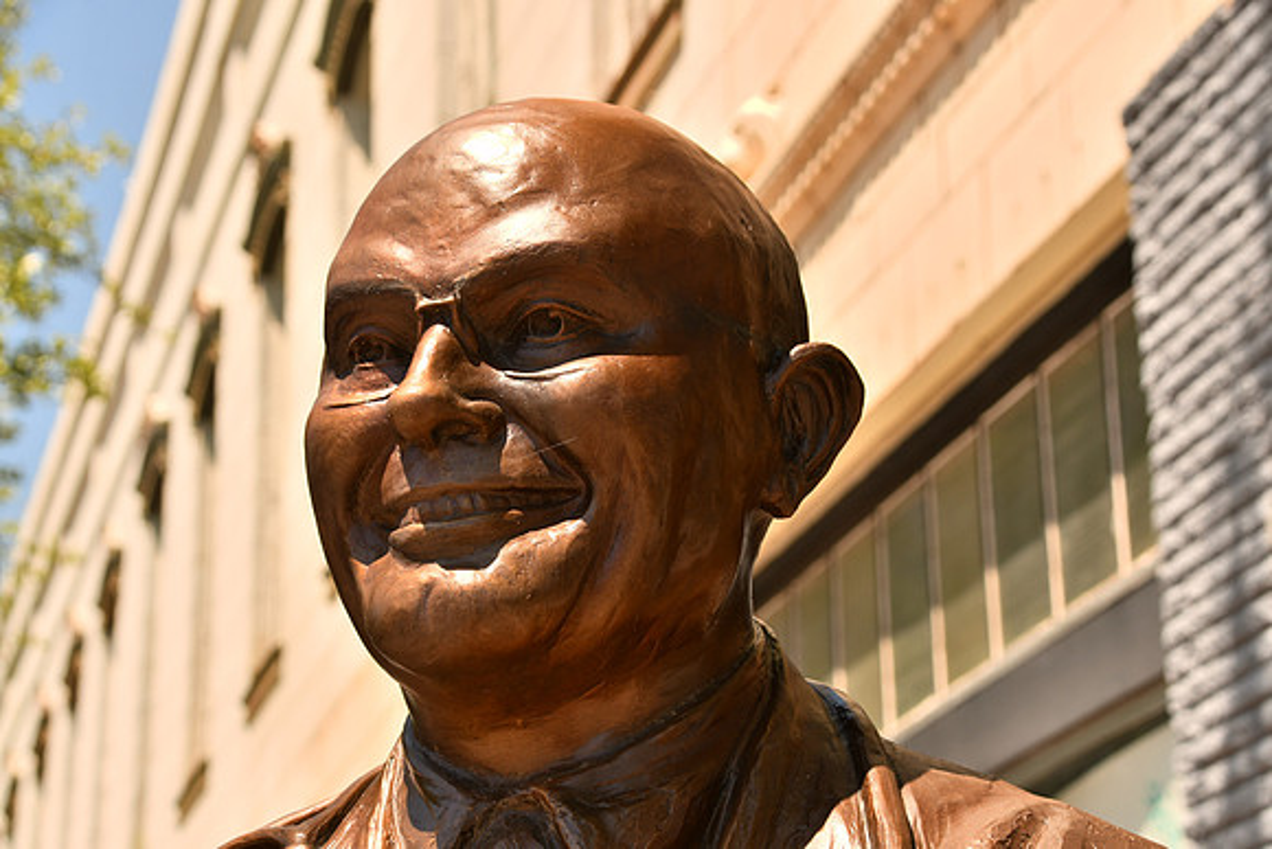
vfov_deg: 14.7
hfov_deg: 21.9
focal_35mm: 93
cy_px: 424
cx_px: 636
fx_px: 3287
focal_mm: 62
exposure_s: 1/125
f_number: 10
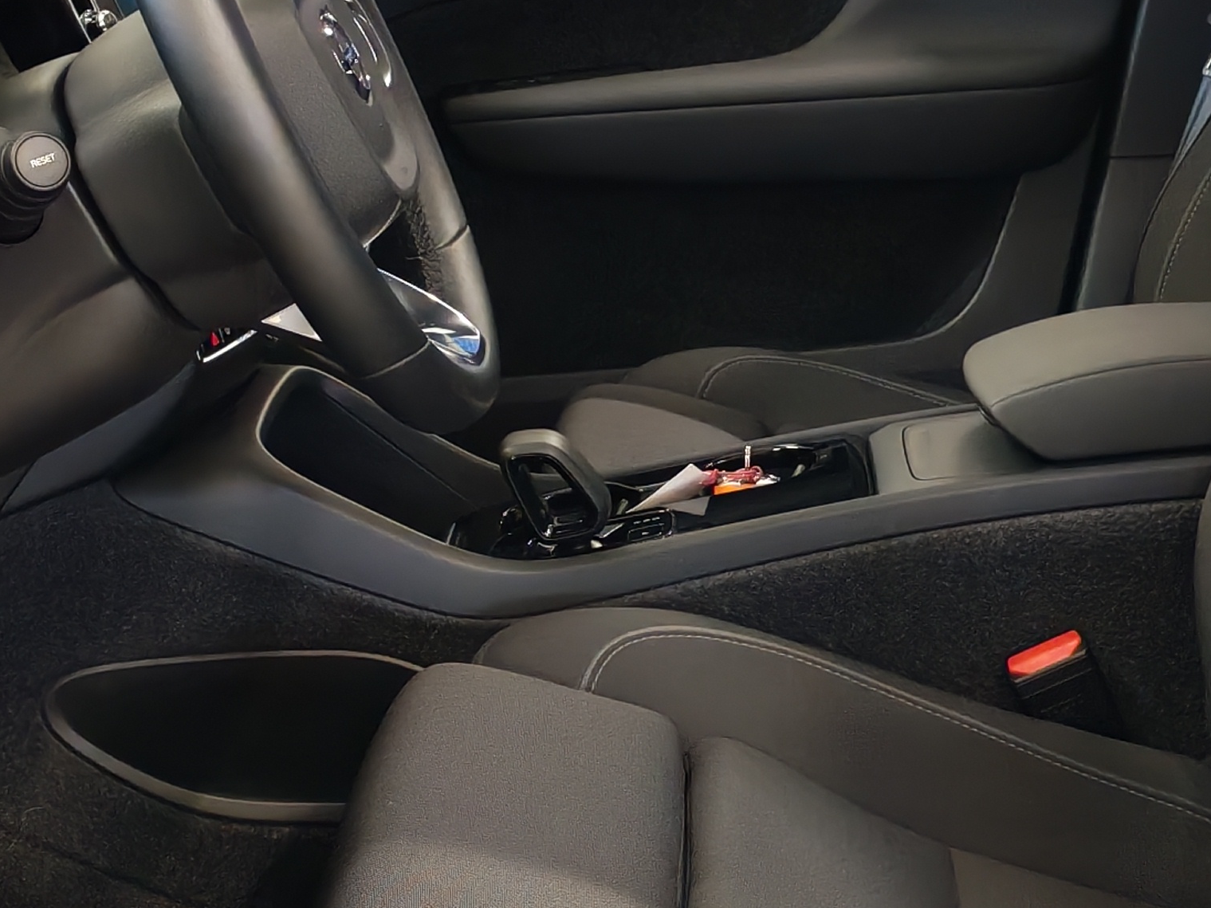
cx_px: 710
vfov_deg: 16.6
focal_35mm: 89
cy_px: 402
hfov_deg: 22.0
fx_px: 3113
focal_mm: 6.12
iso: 800
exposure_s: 1/100
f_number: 1.9
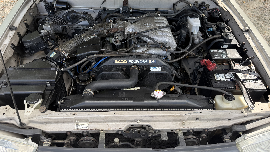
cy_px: 48
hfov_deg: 69.9
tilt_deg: -37.0
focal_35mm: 27
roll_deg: +1.1
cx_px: 135
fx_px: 193
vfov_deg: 42.2
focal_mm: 6.76
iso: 100
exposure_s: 1/649
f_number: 1.78
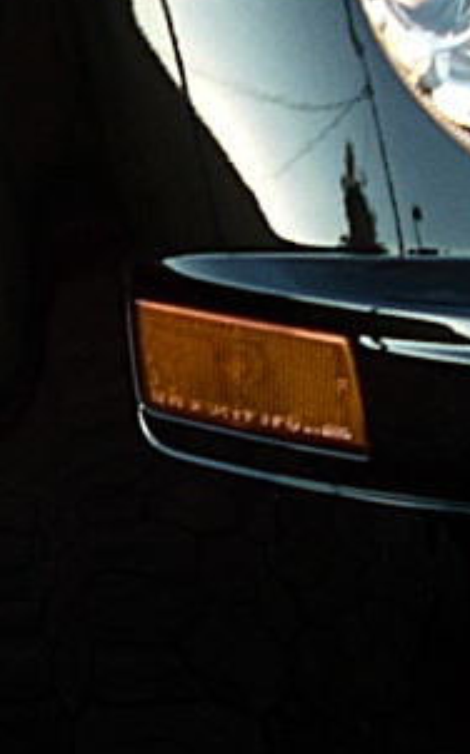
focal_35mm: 81
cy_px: 342
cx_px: -65
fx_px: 1665
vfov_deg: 25.5
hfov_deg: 15.6
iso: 200
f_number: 2.8
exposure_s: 1/80
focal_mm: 6.3
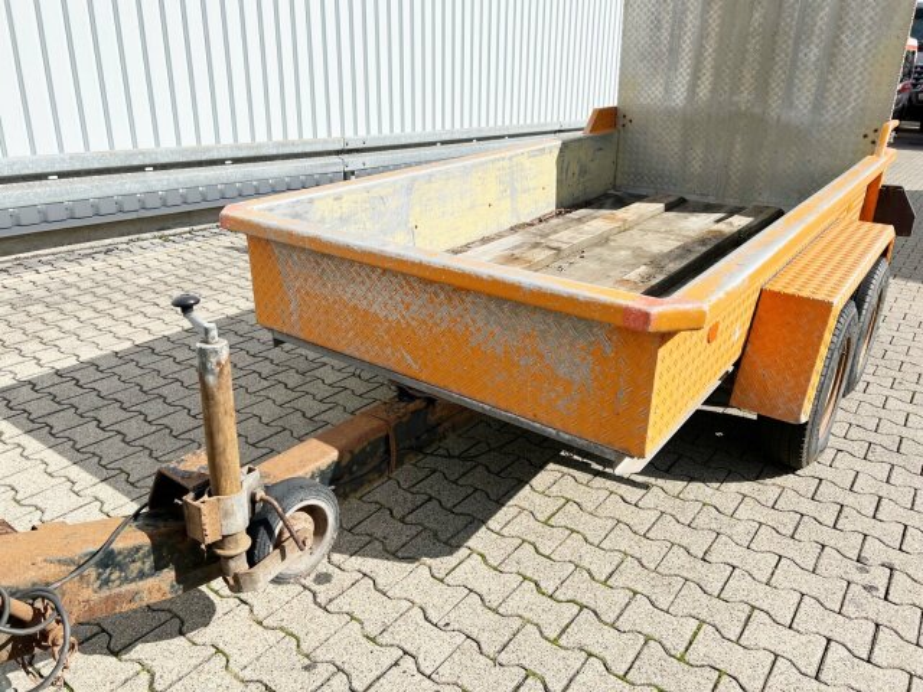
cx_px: 462
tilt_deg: -19.0
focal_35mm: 26
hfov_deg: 67.3
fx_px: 693
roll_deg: -1.0
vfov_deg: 53.1
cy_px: 346
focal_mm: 5.7
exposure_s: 1/4831
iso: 50
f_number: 1.5
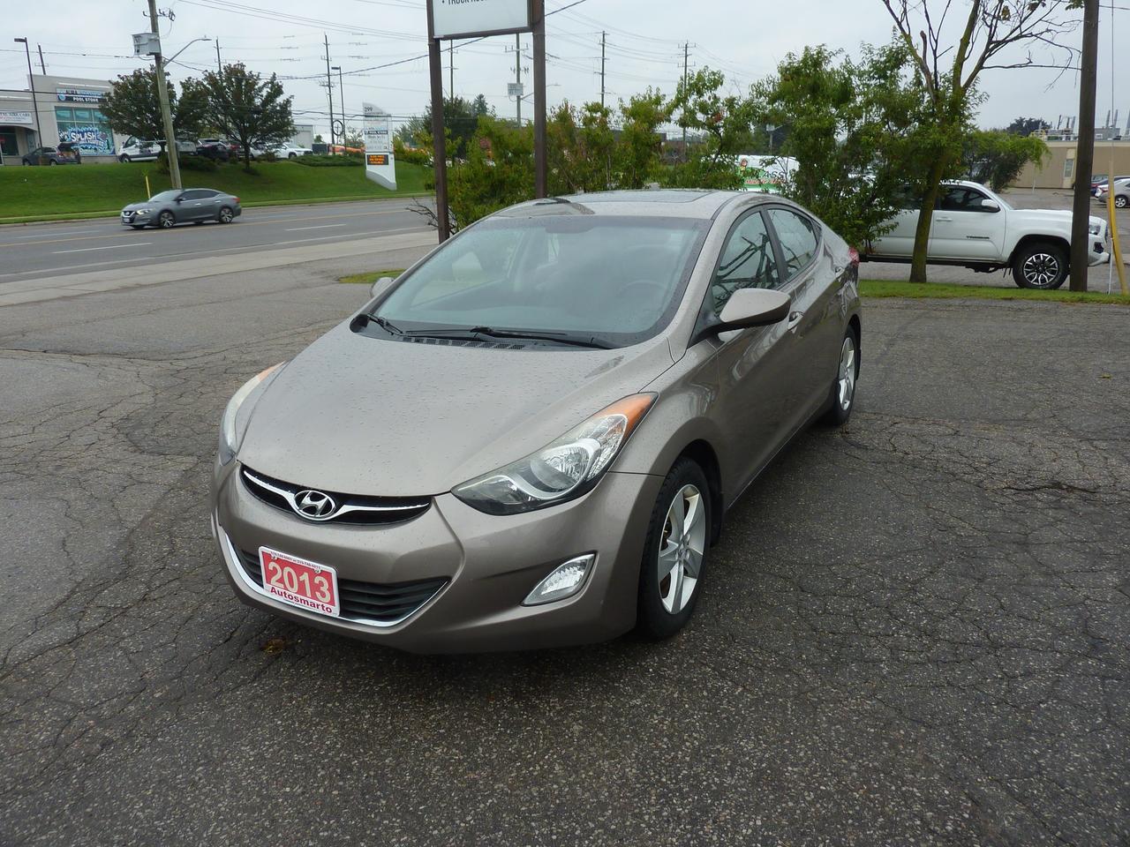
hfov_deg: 69.4
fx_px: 816
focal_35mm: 25
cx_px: 565
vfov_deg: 54.9
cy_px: 424
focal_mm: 4.1
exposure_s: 1/200
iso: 80
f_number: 4
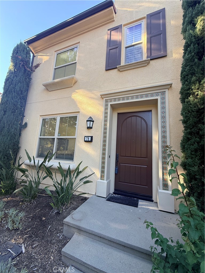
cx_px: 102
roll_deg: -4.3
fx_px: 111
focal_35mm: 14
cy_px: 136
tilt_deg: +9.6
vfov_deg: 102.1
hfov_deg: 85.7
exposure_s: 1/148
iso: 64
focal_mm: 2.22
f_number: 2.2
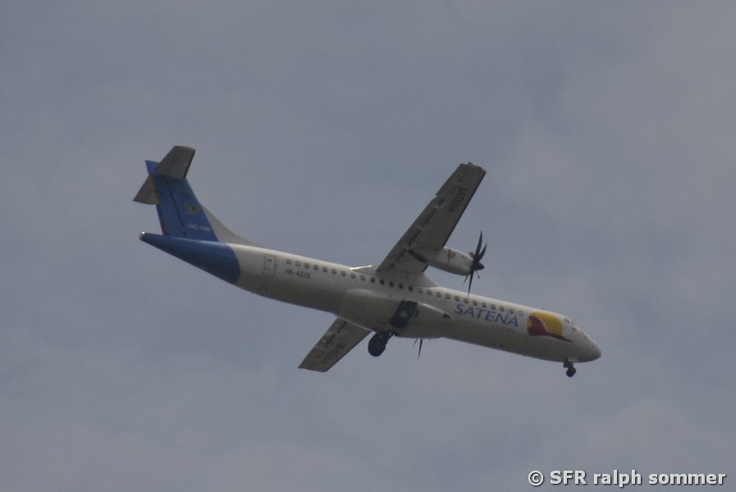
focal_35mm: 375
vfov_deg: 3.7
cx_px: 368
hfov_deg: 5.5
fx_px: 7674
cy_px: 246
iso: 200
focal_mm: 250
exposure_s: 1/2500
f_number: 6.3
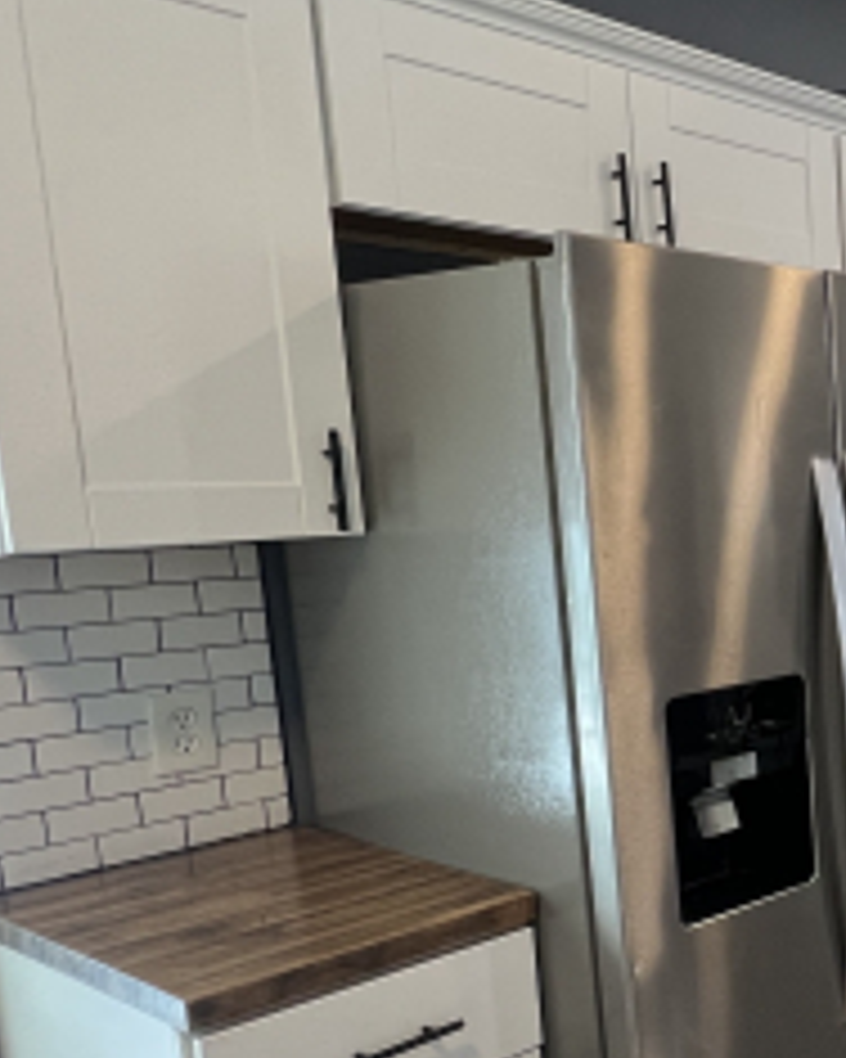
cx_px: 1258
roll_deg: +0.7
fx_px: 1127
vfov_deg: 50.0
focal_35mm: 36
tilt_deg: -8.9
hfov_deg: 28.1
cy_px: 626
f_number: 1.8
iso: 200
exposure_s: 1/120
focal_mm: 1.57
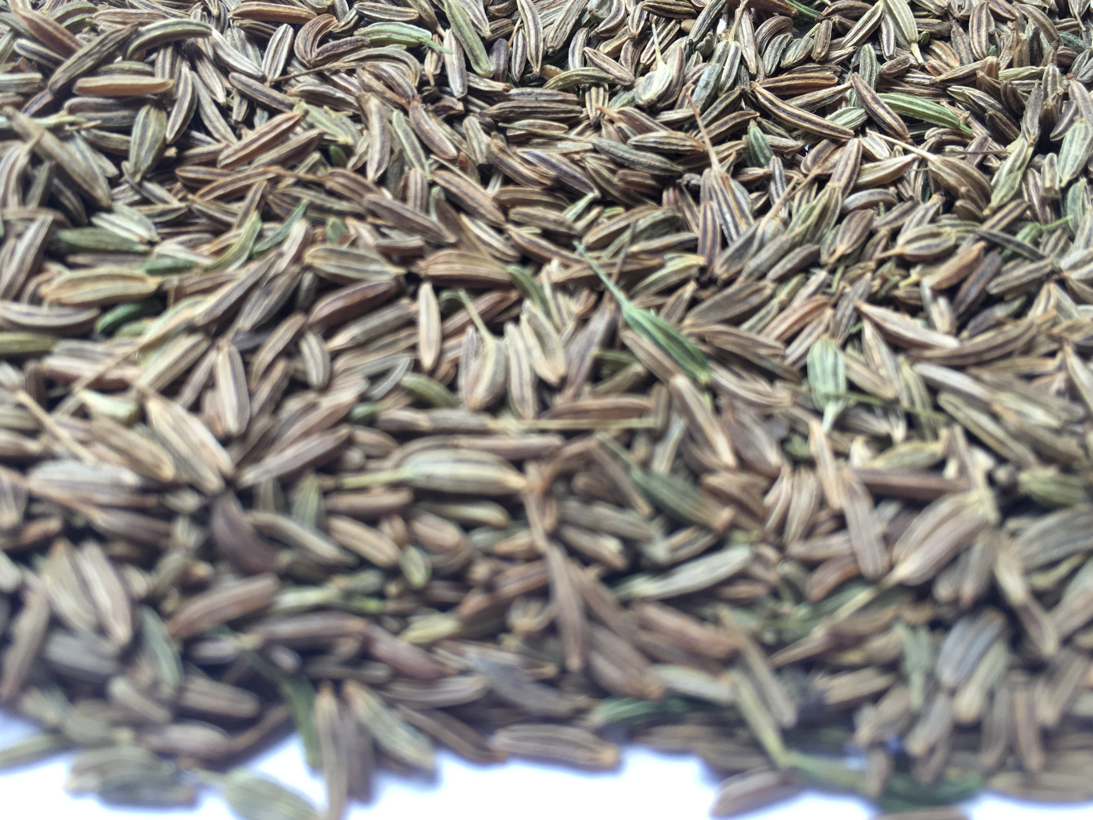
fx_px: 1010
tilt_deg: -55.5
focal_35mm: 32
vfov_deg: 44.2
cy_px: 394
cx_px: 506
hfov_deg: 56.8
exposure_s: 1/100
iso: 40
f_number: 2.2
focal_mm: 4.15
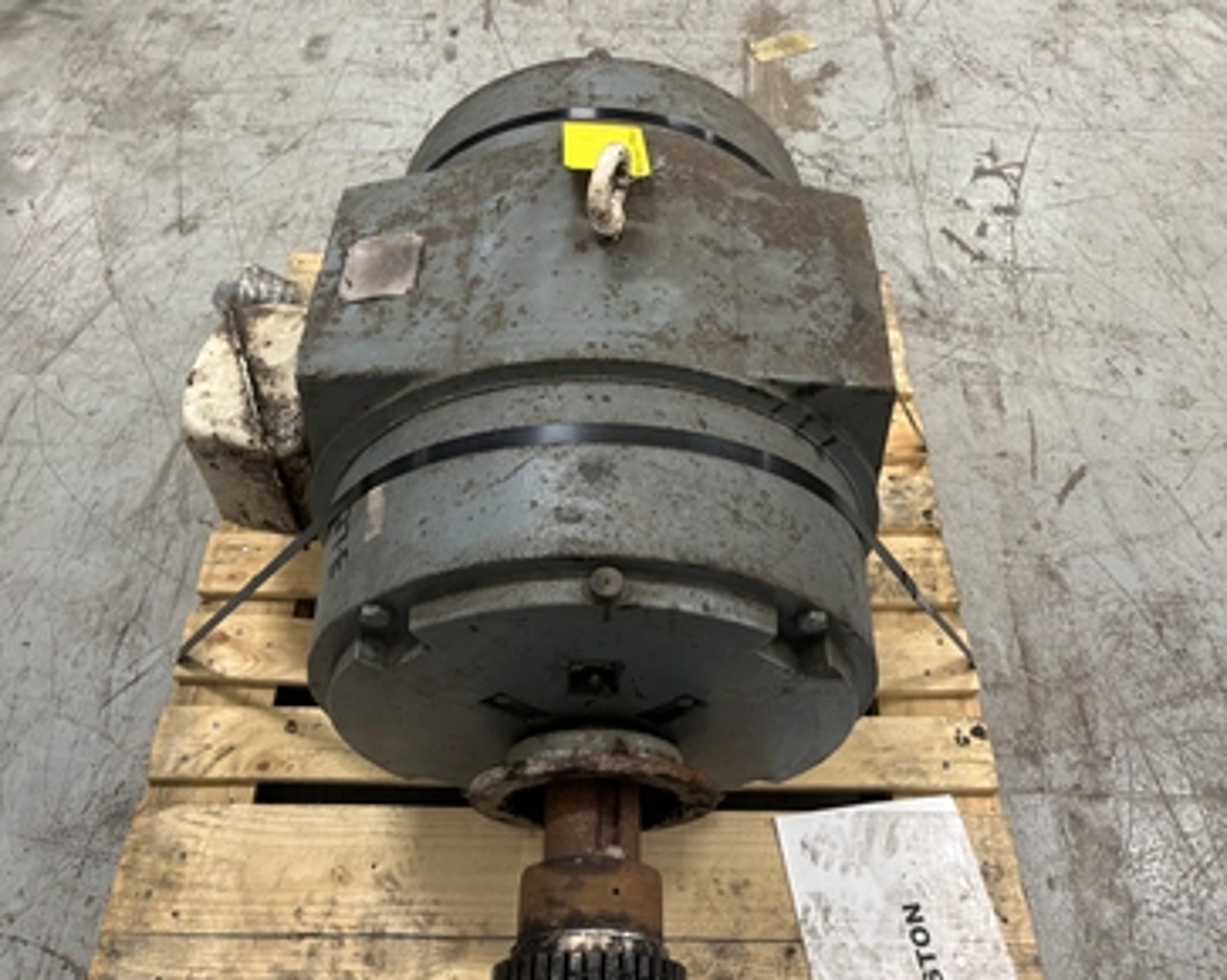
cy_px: 480
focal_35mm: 28
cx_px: 612
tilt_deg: -53.9
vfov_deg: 51.5
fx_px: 1016
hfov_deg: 62.2
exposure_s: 1/60
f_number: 1.6
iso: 250
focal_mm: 5.96
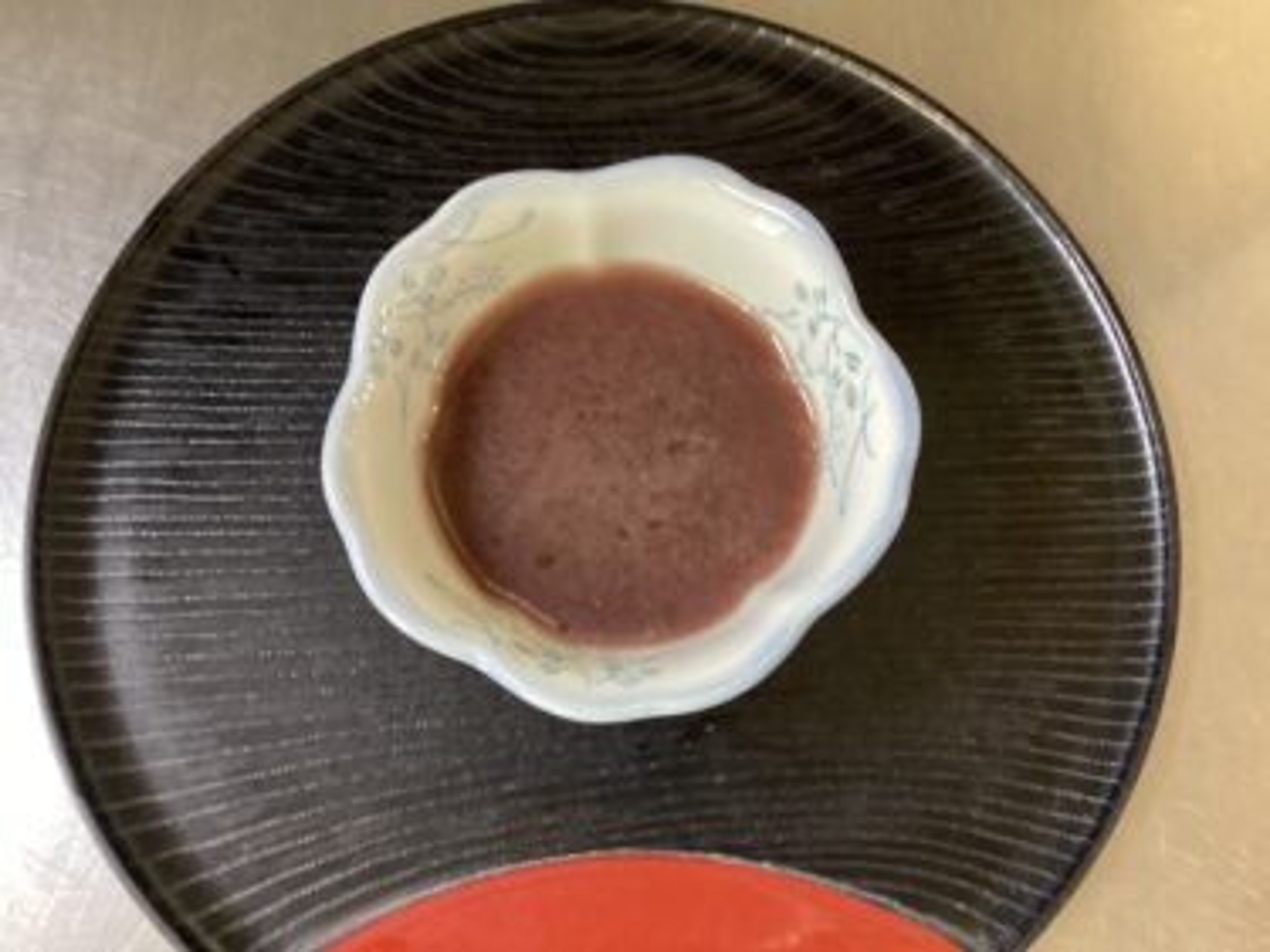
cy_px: 476
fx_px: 1137
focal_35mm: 31
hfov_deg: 58.4
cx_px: 635
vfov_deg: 45.4
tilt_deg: -75.8
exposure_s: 1/30
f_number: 2.4
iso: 400
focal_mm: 3.3
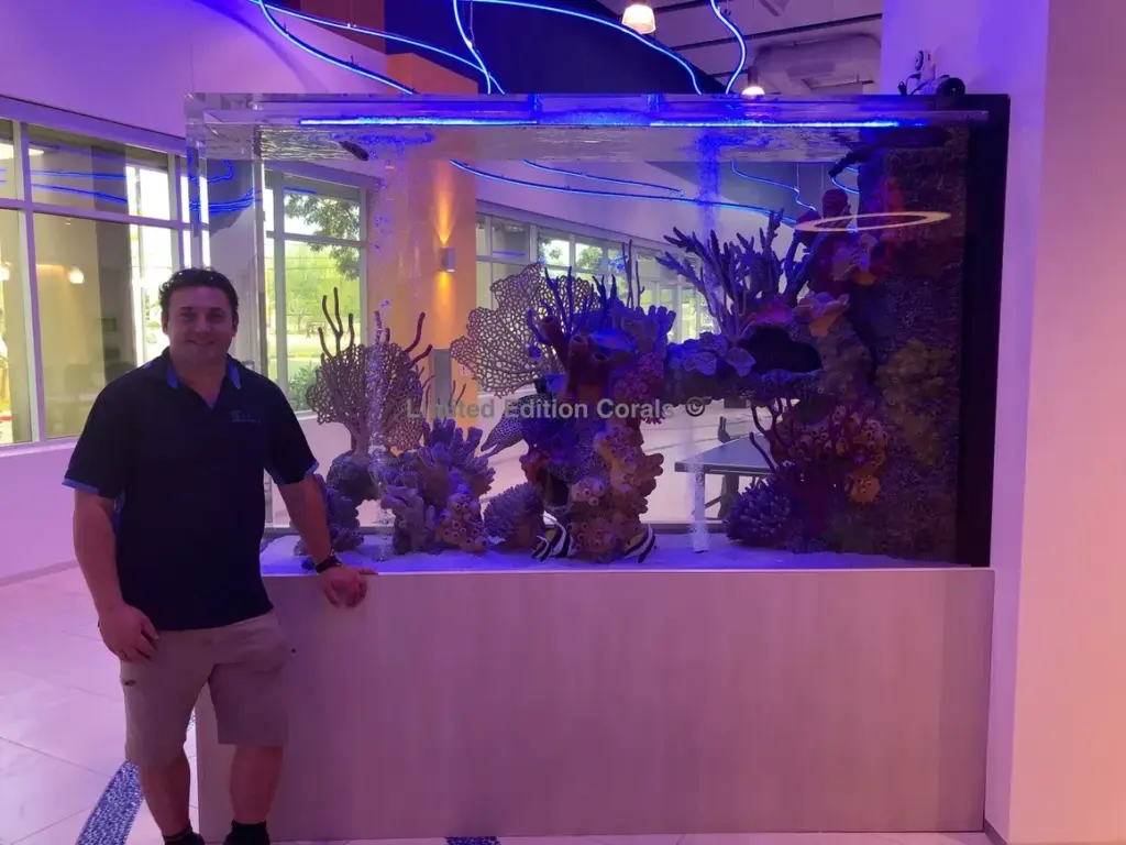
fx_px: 911
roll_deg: +0.4
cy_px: 422
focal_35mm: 28
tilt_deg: -6.4
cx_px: 563
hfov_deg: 63.4
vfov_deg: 49.7
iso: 64
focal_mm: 4
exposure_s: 1/120
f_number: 1.8
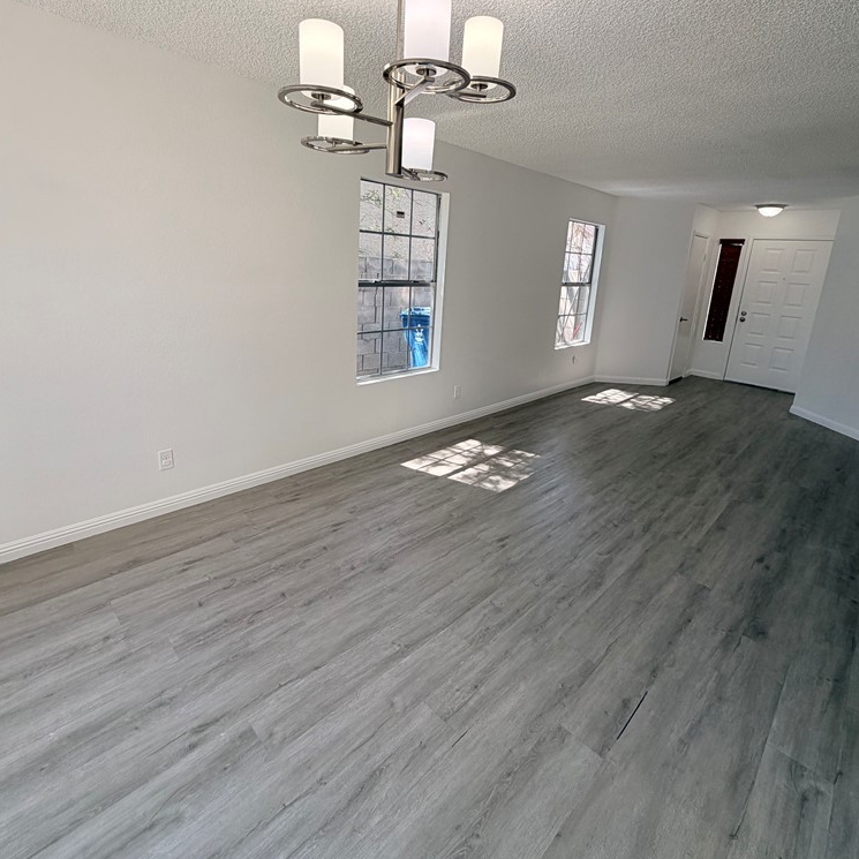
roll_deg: -2.8
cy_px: 376
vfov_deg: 83.6
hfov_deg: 84.0
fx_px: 477
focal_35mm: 17
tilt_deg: -12.7
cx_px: 436
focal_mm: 2.22
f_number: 2.2
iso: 50
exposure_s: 1/131
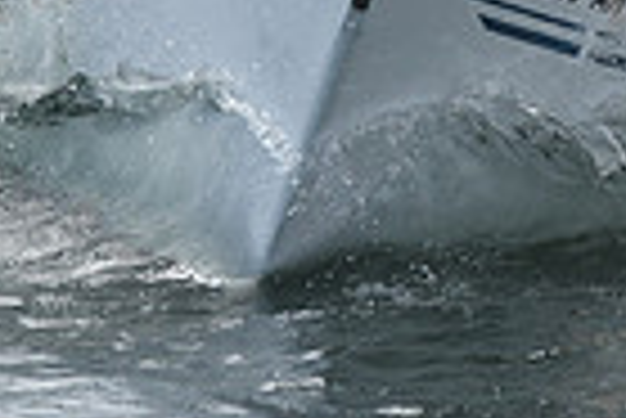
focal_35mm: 832
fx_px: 14482
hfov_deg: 2.5
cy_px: -258
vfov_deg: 1.7
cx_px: 365
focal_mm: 200
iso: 200
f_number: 7.1
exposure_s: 1/1250
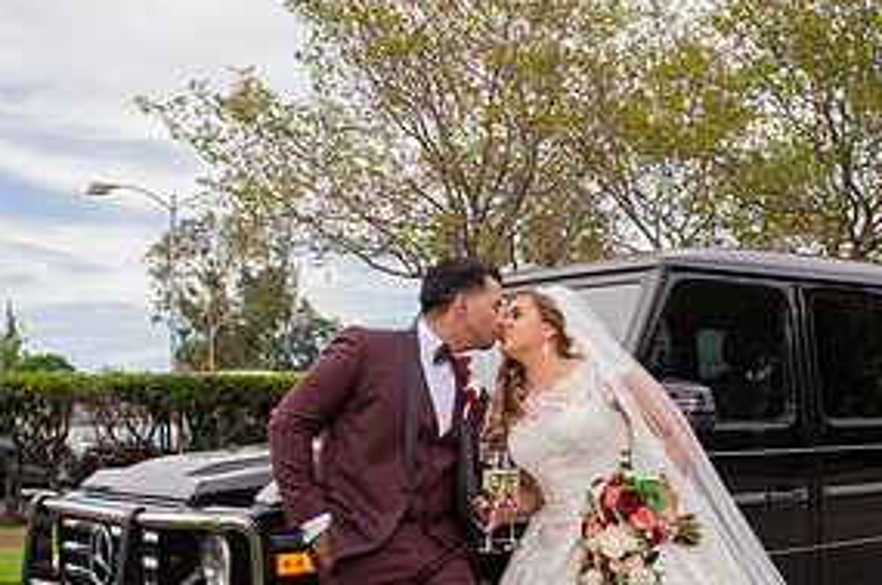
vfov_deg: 25.2
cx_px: 622
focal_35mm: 53
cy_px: 415
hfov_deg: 37.0
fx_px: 1296
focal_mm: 26
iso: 400
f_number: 8
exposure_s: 1/250
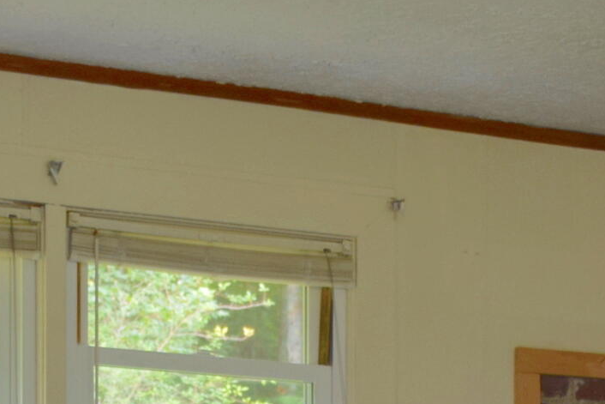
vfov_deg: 7.6
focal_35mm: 172
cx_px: 484
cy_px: 835
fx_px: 2893
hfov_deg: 11.9
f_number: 4.5
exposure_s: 1/80
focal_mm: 27
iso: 400
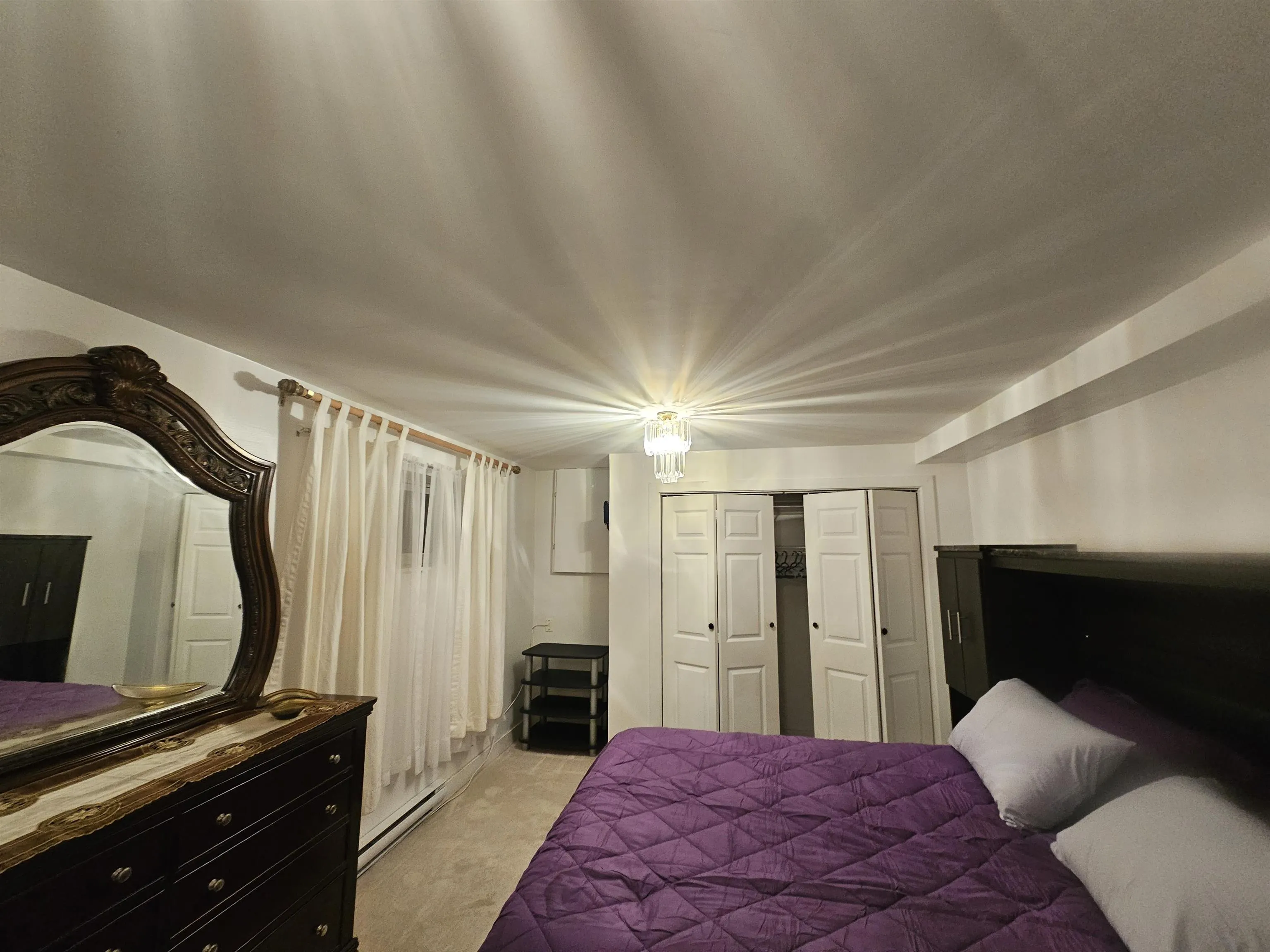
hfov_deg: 106.2
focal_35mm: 13
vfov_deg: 89.9
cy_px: 476
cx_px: 635
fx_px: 477
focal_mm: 2.2
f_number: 2.2
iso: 320
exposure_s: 1/40
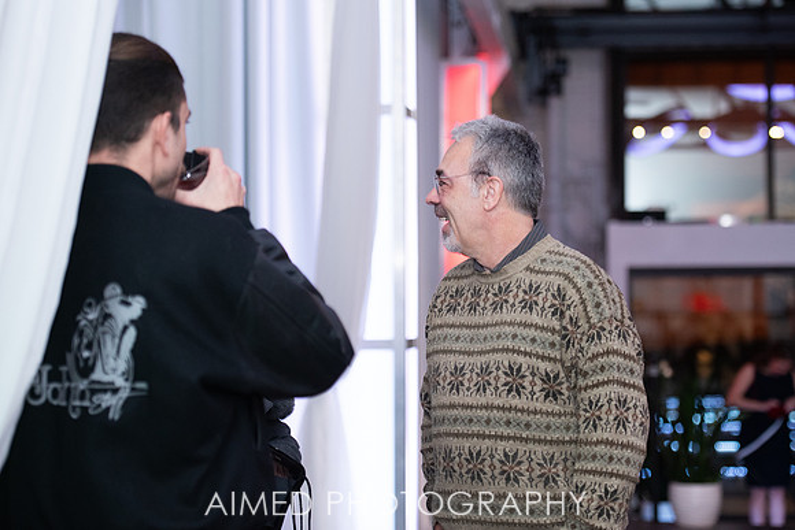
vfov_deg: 14.9
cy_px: 251
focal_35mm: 92
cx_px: 422
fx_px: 2032
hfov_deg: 22.1
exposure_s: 1/200
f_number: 2.8
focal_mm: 86
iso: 1600
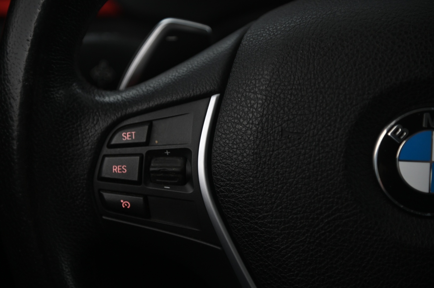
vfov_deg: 11.4
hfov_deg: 17.1
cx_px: 217
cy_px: 144
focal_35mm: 120
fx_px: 1445
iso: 2000
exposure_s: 1/25
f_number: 4
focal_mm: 120
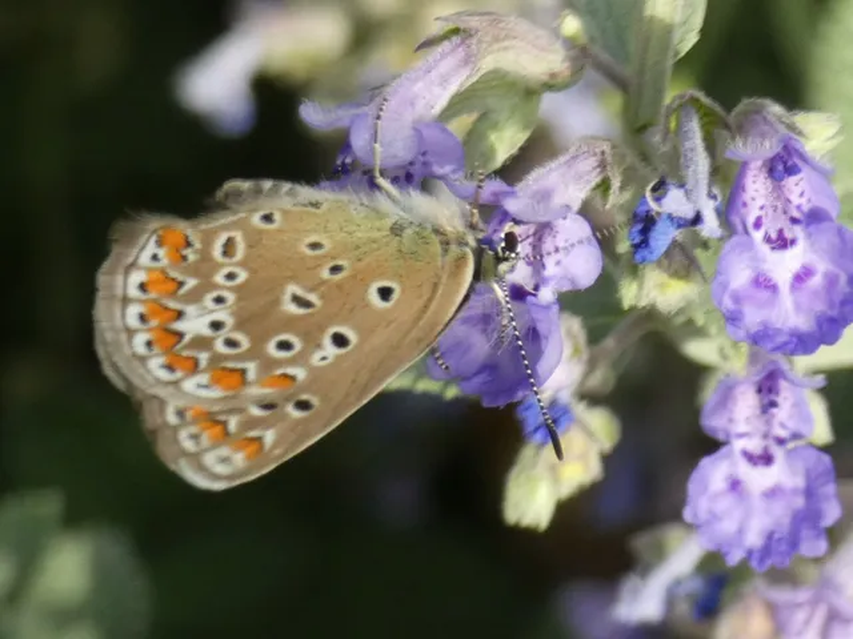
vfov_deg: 9.3
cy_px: 320
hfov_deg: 12.3
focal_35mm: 160
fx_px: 3943
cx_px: 426
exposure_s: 1/80
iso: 160
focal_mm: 28.8
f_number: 5.4
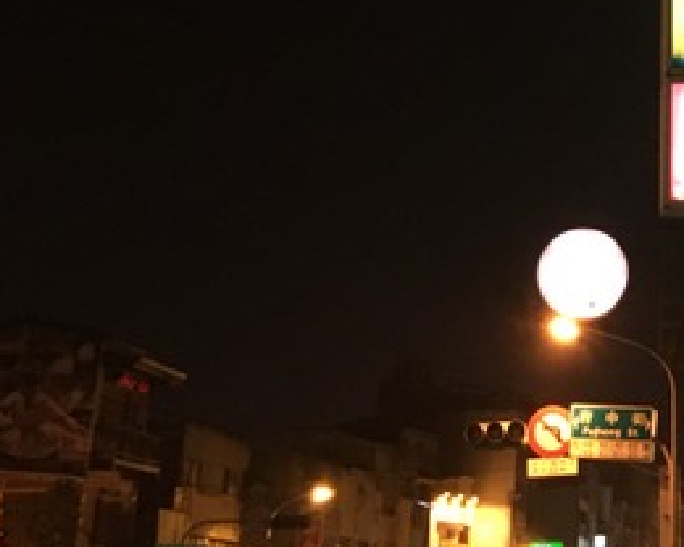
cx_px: 768
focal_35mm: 87
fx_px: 1761
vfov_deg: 17.0
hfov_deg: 20.8
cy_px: -92
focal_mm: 4.15
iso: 200
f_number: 2.2
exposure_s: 1/24
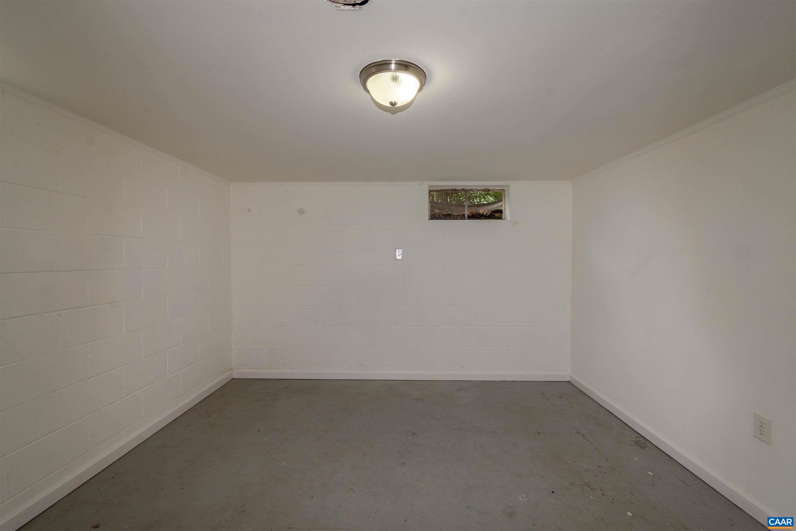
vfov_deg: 77.3
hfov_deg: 100.4
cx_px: 398
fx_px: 332
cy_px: 266
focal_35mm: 15
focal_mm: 10
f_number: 8
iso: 200
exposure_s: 1/60
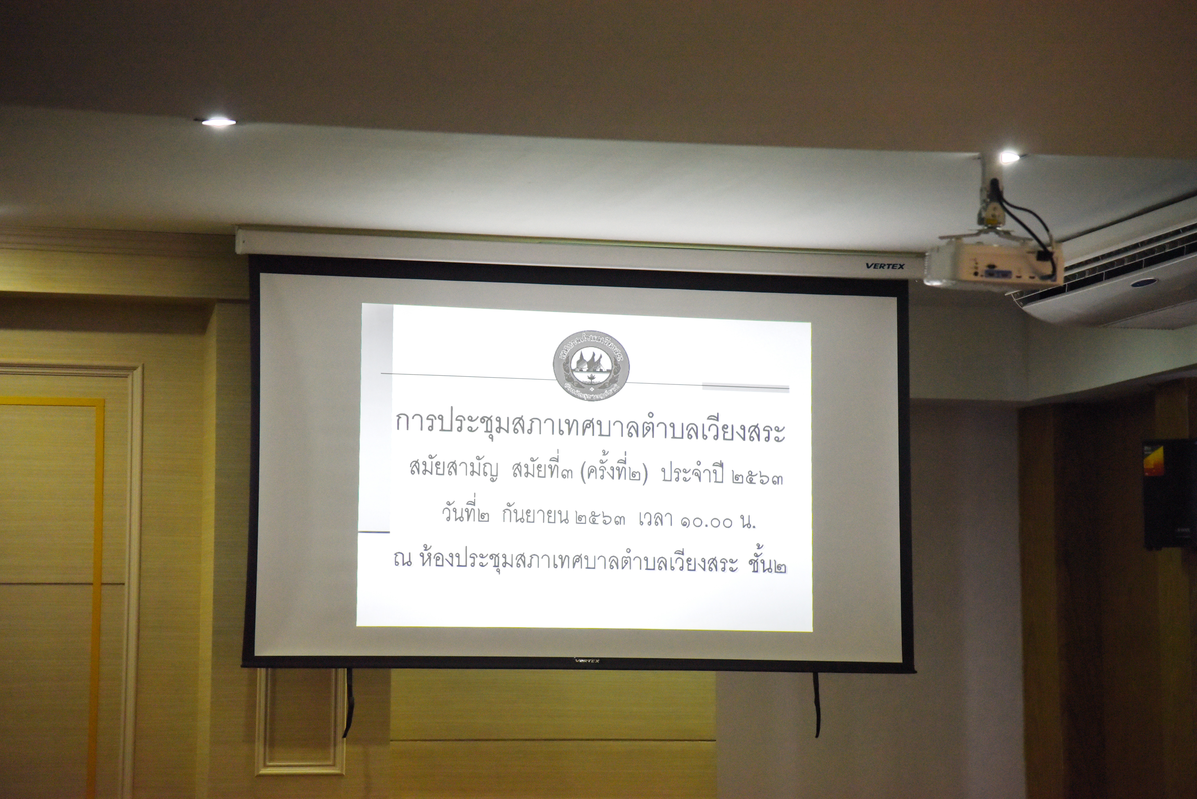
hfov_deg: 17.1
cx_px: 598
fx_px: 3991
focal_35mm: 120
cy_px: 400
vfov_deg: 11.4
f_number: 4
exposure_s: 1/1000
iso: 2000
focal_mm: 120
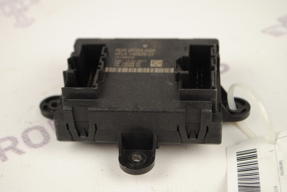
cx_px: 144
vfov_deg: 19.0
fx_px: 575
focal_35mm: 72
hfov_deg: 28.0
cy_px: 96
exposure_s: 1/30
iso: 200
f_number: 6.3
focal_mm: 48
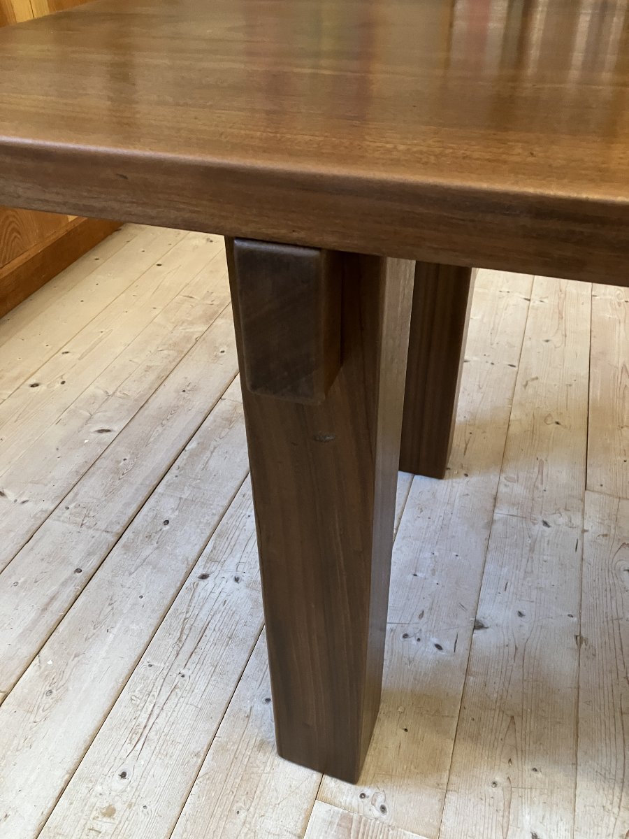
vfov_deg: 63.4
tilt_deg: -37.8
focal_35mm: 28
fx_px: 678
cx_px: 314
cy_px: 420
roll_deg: +1.0
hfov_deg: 49.7
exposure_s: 1/25
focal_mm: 3.99
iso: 320
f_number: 1.8
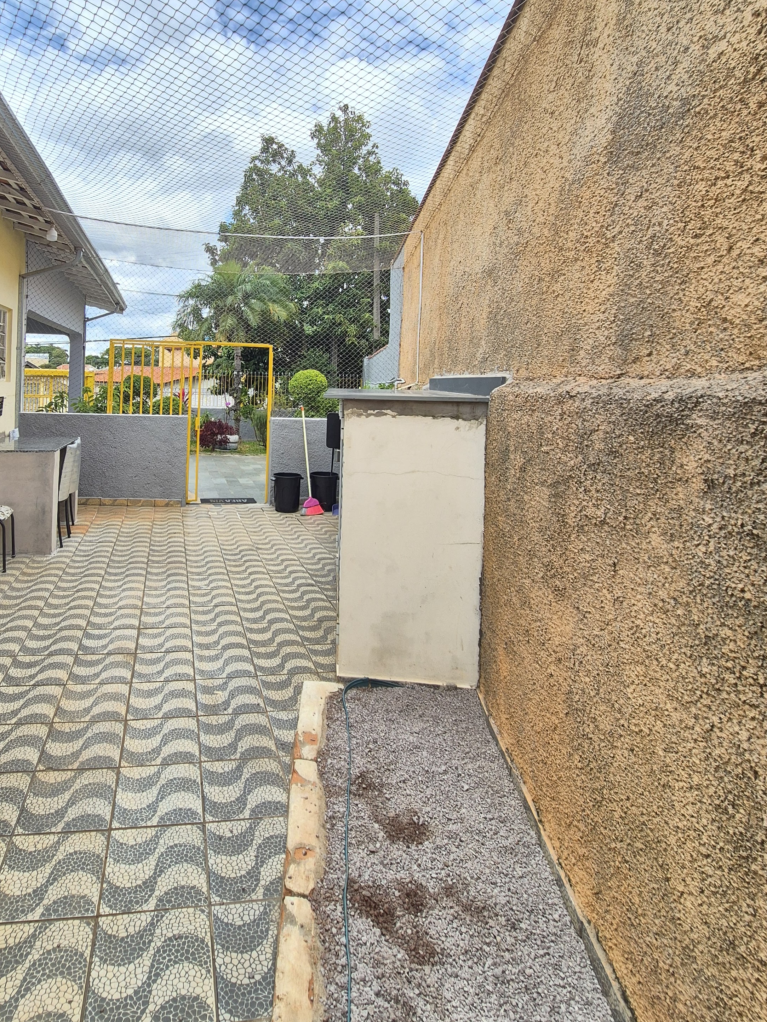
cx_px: 246
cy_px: 373
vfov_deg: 85.7
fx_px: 532
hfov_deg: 69.3
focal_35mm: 18
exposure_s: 1/700
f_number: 2.2
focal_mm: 2.2
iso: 50
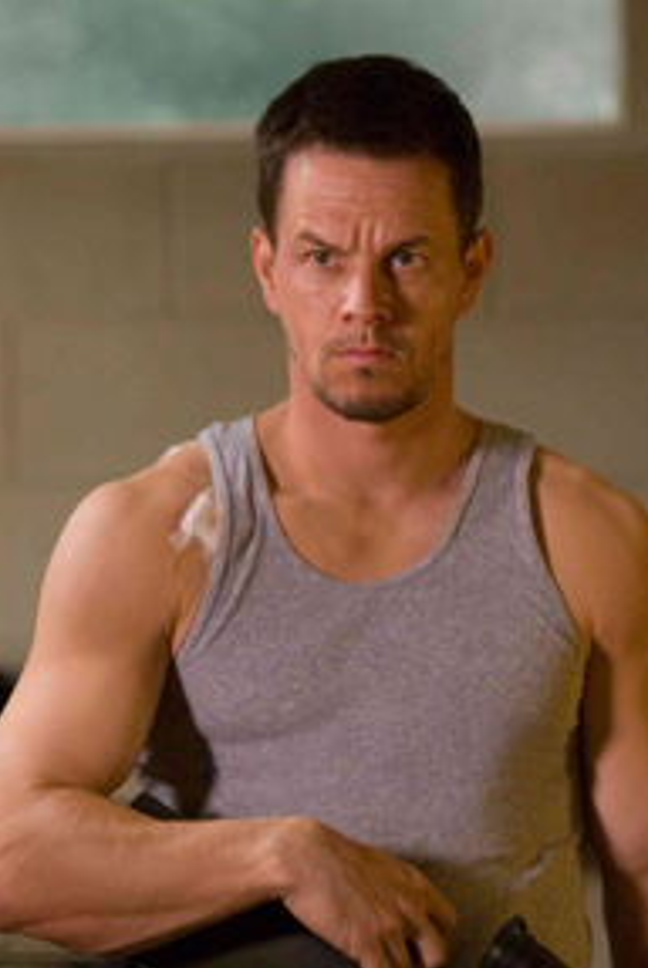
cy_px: 725
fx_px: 5354
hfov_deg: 6.9
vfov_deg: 10.3
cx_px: 341
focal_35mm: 199
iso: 400
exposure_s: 1/125
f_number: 2
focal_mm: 85
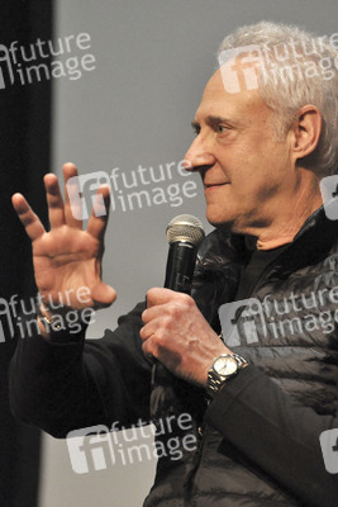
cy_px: 254
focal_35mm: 255
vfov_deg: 8.1
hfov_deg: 5.4
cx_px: 169
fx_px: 3588
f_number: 5.6
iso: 3200
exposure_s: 1/125
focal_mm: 170
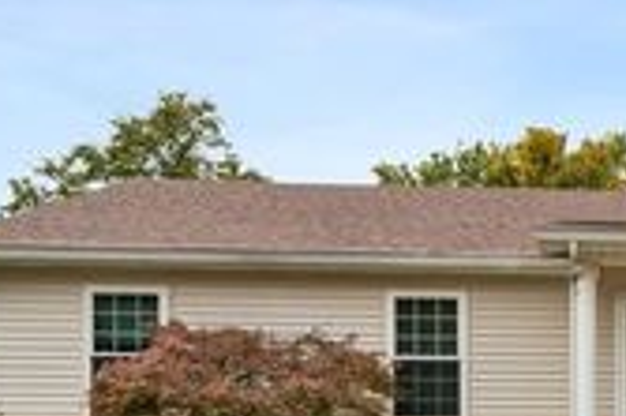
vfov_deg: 20.2
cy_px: 500
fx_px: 1094
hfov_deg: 27.7
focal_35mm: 63
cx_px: 765
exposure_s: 1/10
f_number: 22
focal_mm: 21
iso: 100
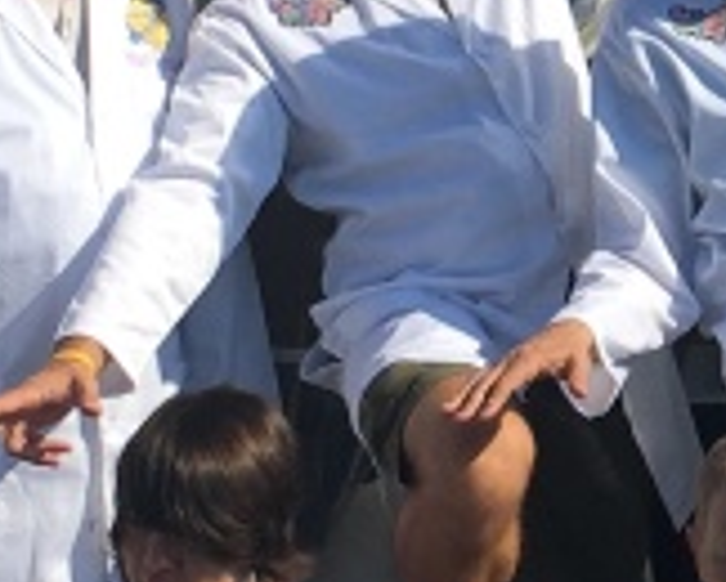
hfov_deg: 10.6
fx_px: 3851
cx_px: 838
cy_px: 219
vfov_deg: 8.6
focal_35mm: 179
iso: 25
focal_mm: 4.15
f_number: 2.2
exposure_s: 1/2959
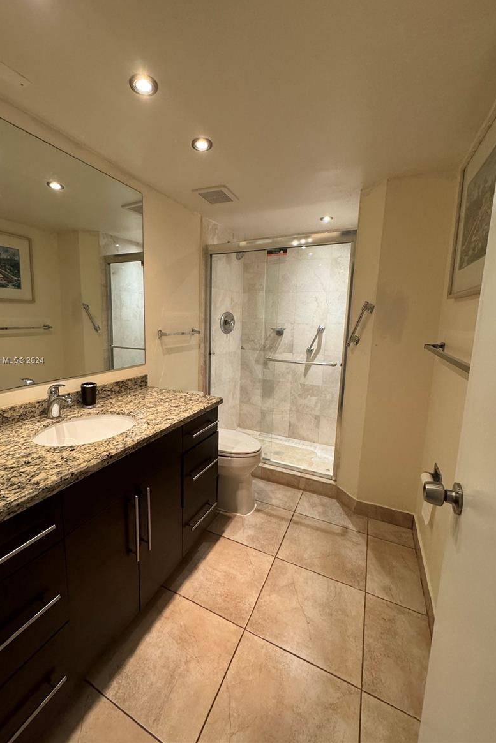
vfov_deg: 100.4
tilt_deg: -9.2
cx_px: 214
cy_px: 361
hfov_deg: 76.9
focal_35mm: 15
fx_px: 310
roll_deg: -0.4
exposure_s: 1/60
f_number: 2.2
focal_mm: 2.22
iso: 320
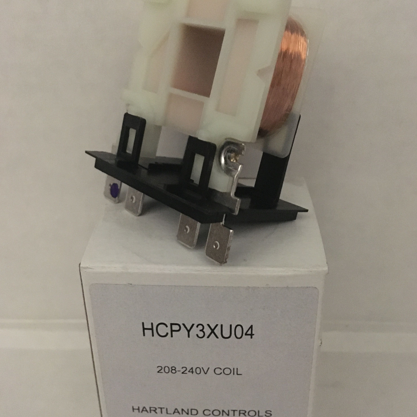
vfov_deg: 47.2
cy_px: 200
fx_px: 477
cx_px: 211
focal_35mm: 35
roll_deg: +3.6
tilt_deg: -25.9
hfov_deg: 47.2
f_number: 2.2
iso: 640
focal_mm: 4.15
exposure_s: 1/15
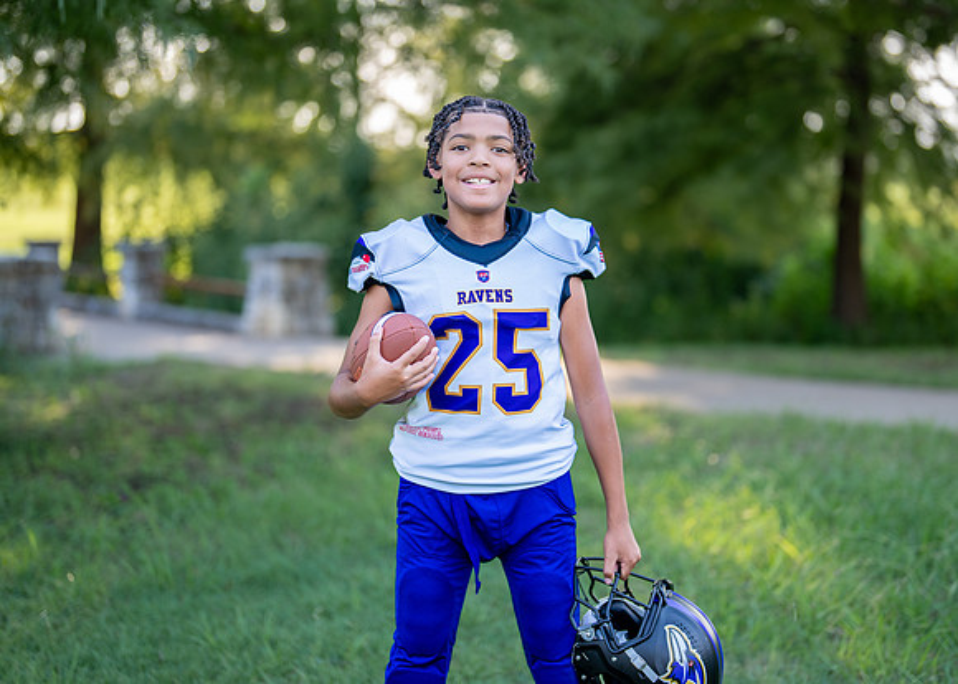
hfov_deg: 30.9
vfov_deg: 22.3
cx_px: 521
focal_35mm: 64
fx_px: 1730
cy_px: 310
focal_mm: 50
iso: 100
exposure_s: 1/800
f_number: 1.2
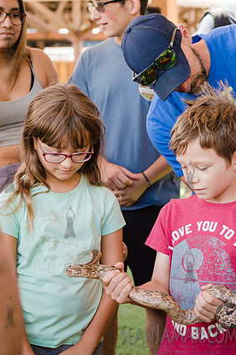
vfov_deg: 23.4
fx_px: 857
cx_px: 231
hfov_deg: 15.4
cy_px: 210
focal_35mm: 87
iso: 200
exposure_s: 1/100
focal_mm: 48
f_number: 4
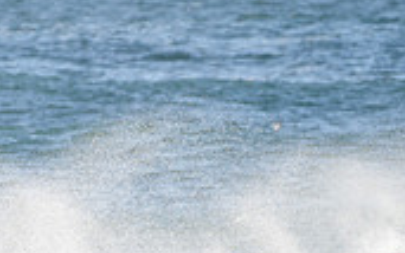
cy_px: 343
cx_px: 241
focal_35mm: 2086
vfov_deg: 0.6
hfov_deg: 1.0
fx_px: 23032
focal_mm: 500
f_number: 5.6
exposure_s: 1/1250
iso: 220
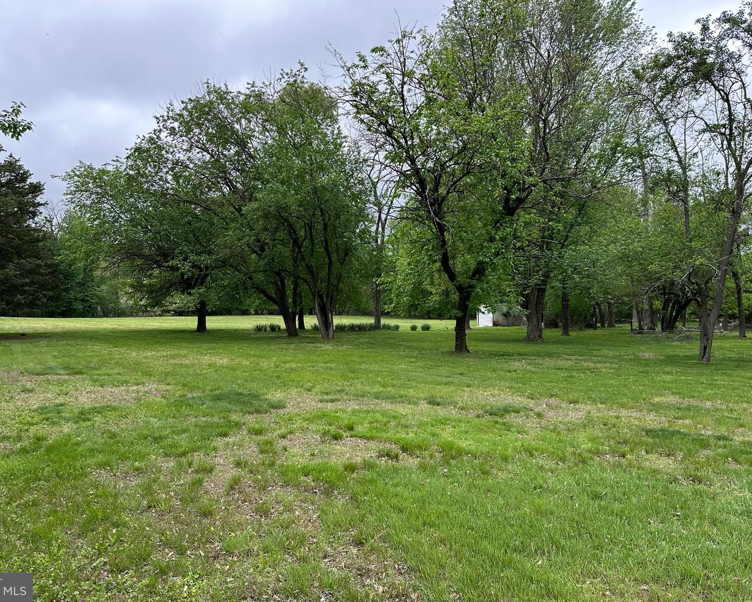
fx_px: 579
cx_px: 348
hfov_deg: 65.9
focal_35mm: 26
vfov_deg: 54.9
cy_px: 293
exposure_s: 1/580
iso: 80
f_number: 1.78
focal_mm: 6.86
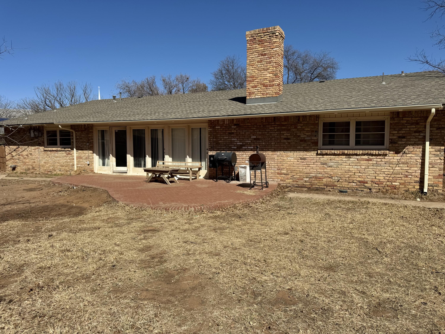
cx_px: 222
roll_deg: +0.8
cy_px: 167
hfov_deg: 71.6
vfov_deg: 56.8
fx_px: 309
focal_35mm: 24
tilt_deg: -5.8
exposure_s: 1/7937
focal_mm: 6.76
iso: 80
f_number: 1.78
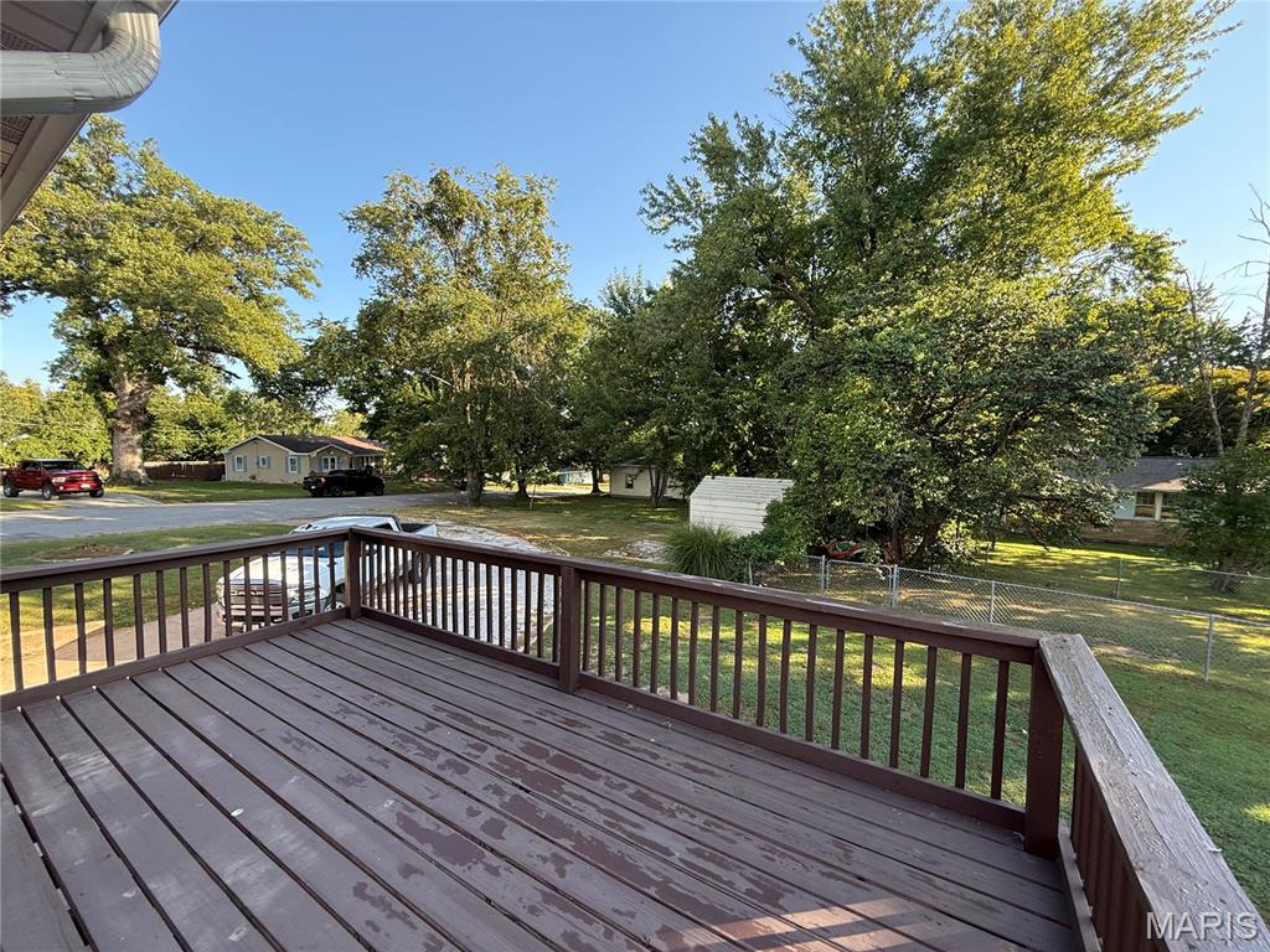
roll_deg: +0.2
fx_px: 514
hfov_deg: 102.1
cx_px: 635
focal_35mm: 14
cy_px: 476
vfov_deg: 85.7
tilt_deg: -4.2
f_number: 2.2
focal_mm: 2.22
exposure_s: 1/166
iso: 64
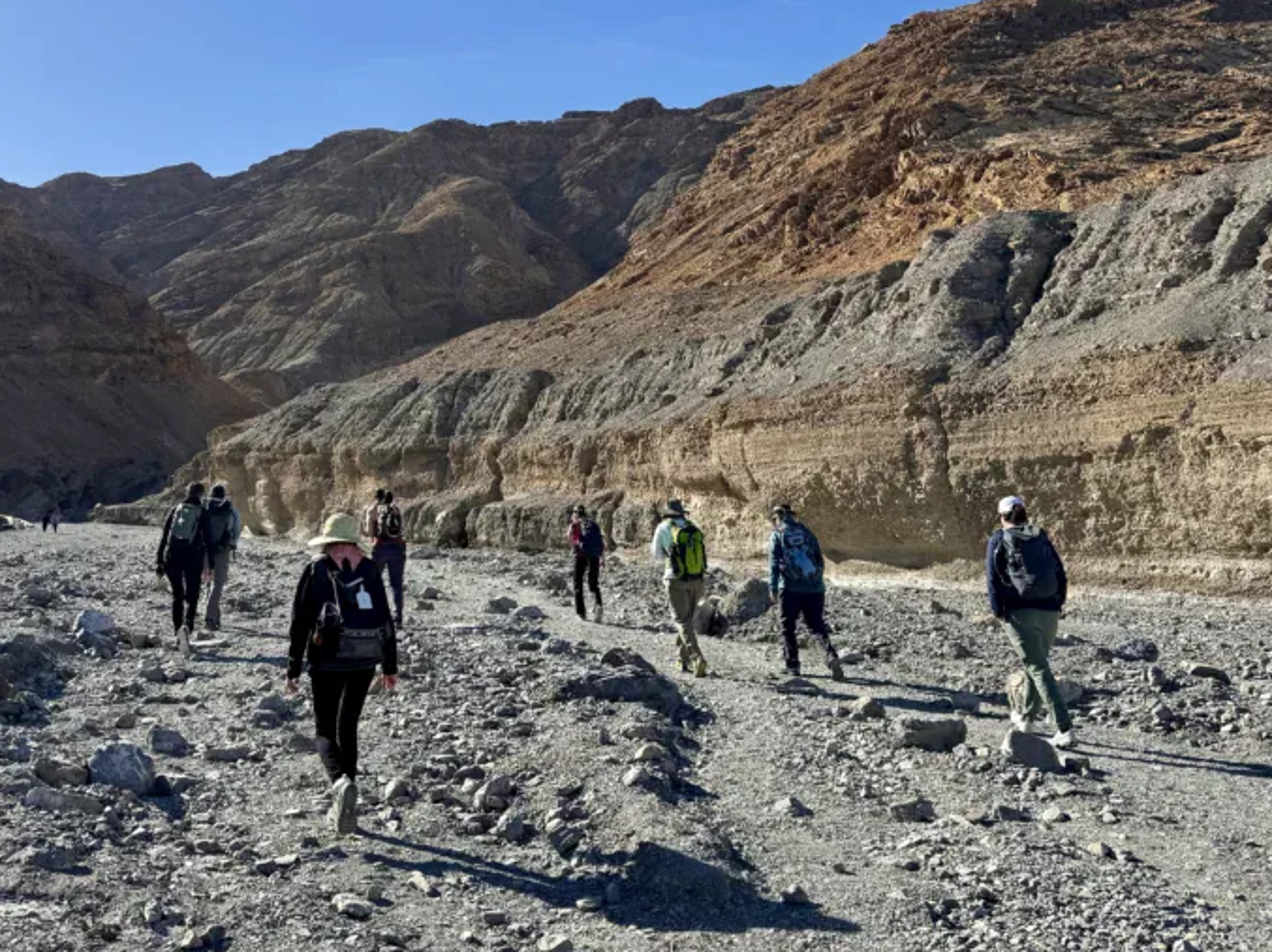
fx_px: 1285
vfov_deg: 40.2
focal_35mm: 35
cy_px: 317
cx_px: 469
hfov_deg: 52.0
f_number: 1.78
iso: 80
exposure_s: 1/4310
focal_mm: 6.86
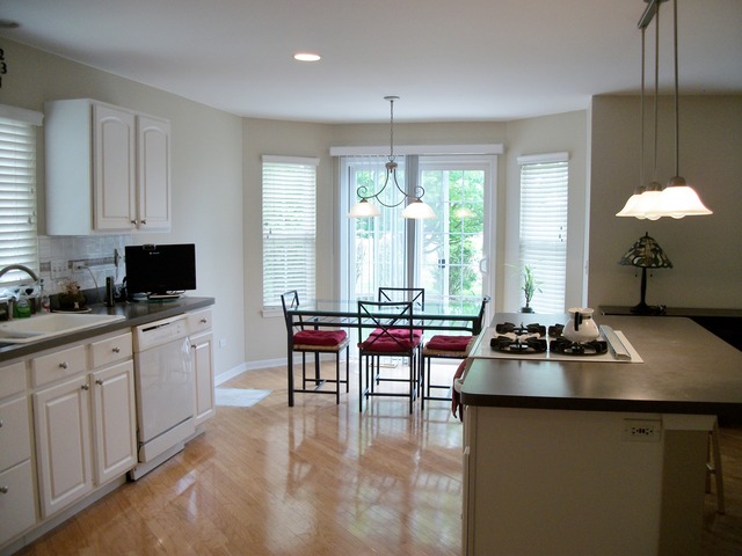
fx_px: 686
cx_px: 371
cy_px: 278
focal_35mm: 32
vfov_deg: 44.2
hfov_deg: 56.8
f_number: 2.9
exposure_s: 1/40
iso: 80
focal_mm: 5.7
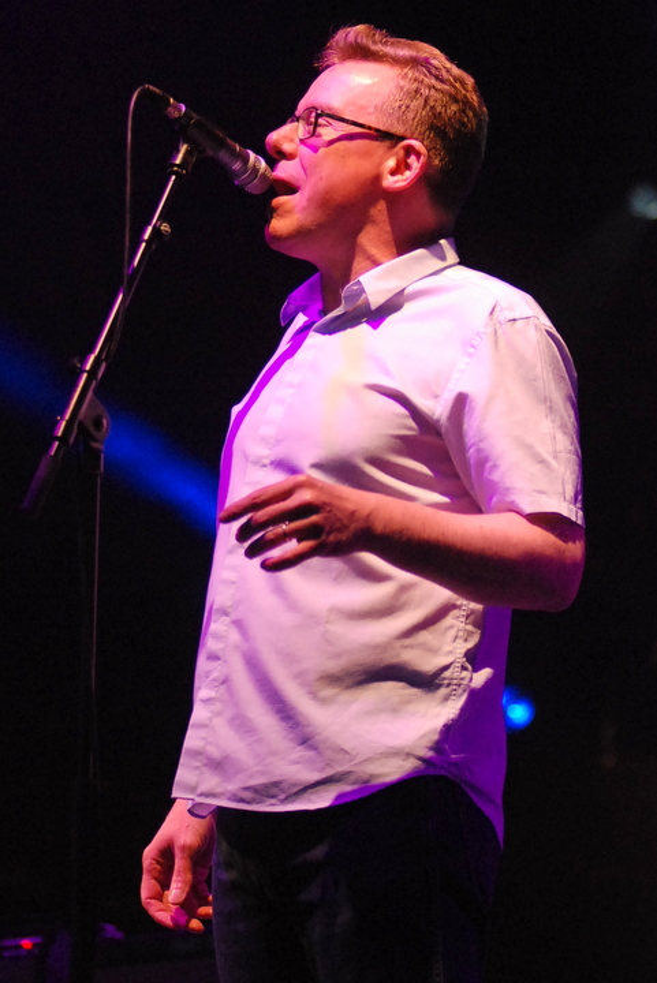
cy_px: 492
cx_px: 328
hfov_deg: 9.2
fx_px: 4100
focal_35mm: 150
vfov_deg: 13.7
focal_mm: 100
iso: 1600
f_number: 2.8
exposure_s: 1/640
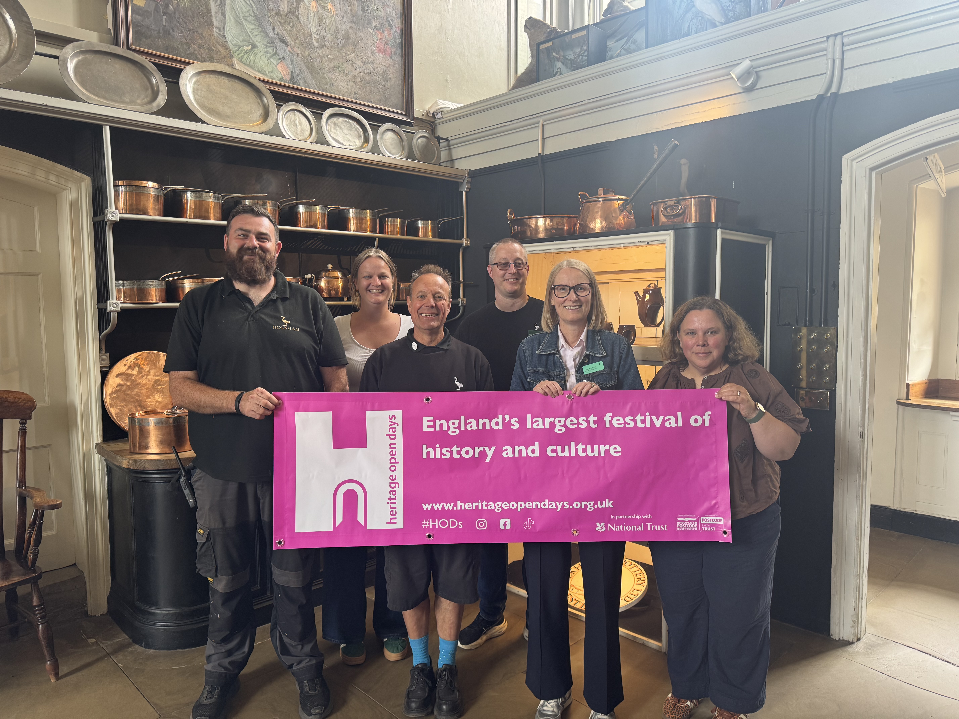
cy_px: 360
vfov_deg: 56.8
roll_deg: +0.3
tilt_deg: -4.1
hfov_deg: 71.6
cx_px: 480
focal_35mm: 24
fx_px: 665
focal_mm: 6.76
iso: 125
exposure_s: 1/50
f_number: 1.78
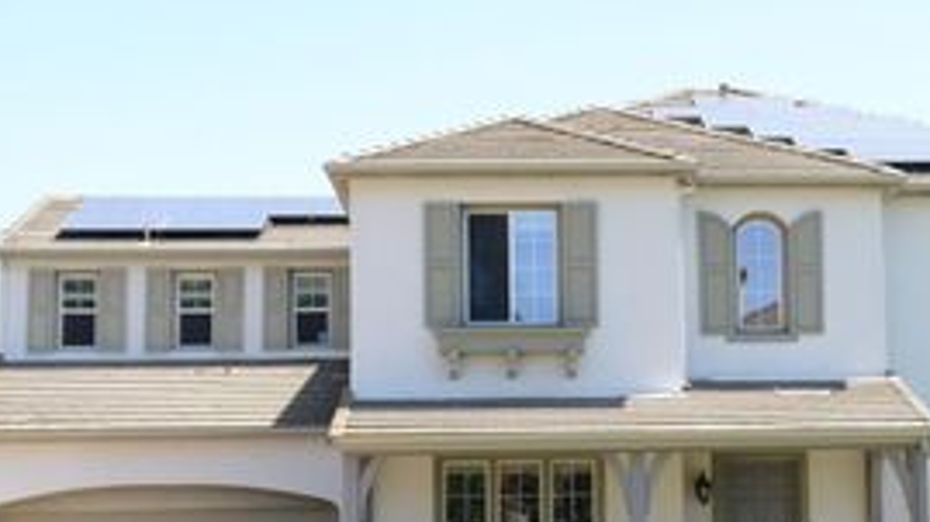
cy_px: 344
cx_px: 615
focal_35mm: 78
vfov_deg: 15.4
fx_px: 1923
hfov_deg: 27.0
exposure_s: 1/200
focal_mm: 40
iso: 400
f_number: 11
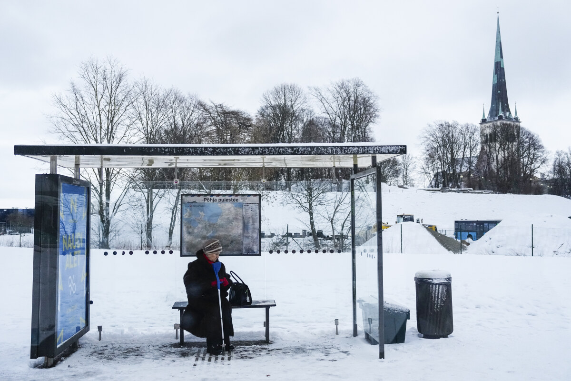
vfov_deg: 40.0
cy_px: 190
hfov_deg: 57.2
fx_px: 523
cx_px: 286
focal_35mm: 33
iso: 3200
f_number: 3.5
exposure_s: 1/3200
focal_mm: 33
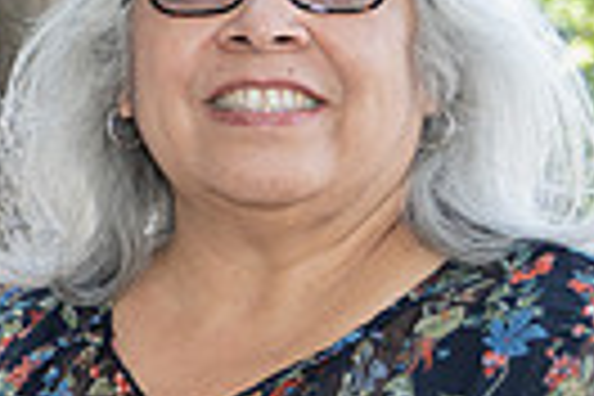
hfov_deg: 14.6
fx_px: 2095
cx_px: -387
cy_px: 169
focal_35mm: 127
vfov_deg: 10.8
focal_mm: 29
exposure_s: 1/250
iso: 640
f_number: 3.2
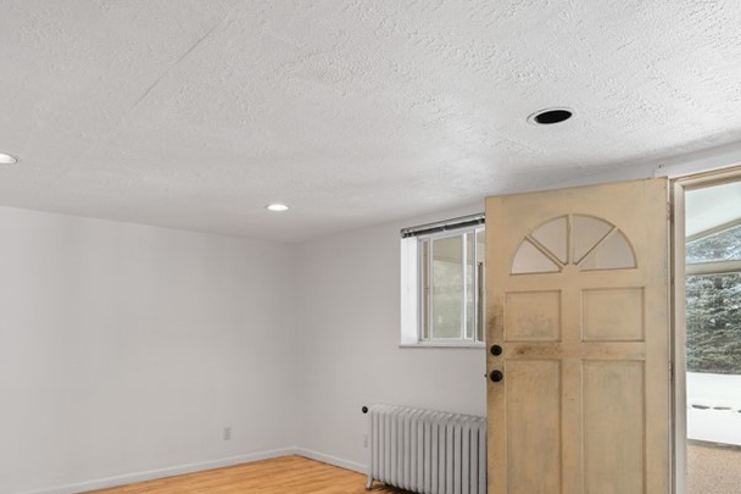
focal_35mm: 25
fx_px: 514
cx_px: 323
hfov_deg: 71.2
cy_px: 337
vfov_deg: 50.2
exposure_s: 1/8
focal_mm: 14
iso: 400
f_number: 8
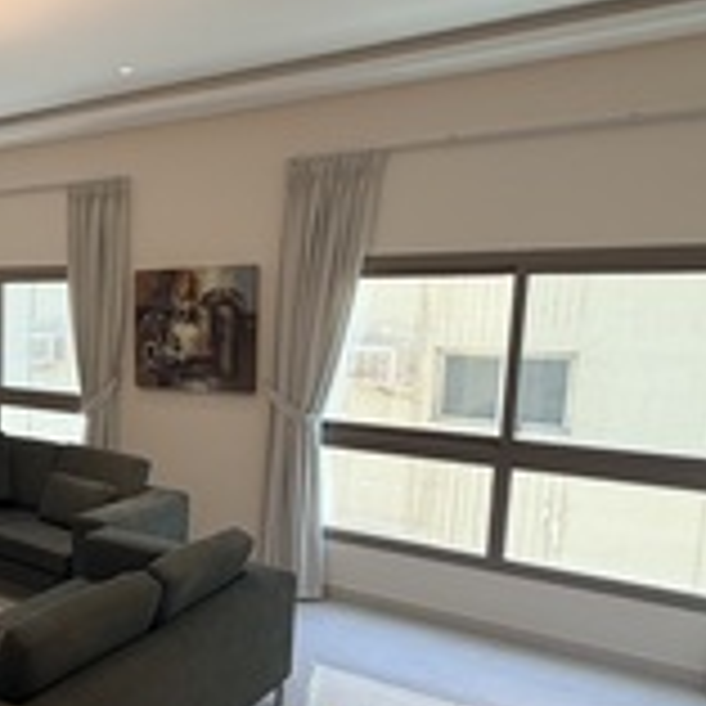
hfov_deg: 36.3
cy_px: 393
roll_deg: +0.6
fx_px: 831
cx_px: -128
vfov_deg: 46.0
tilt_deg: -6.2
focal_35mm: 36
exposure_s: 1/100
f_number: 2.2
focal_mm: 2.22
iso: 100
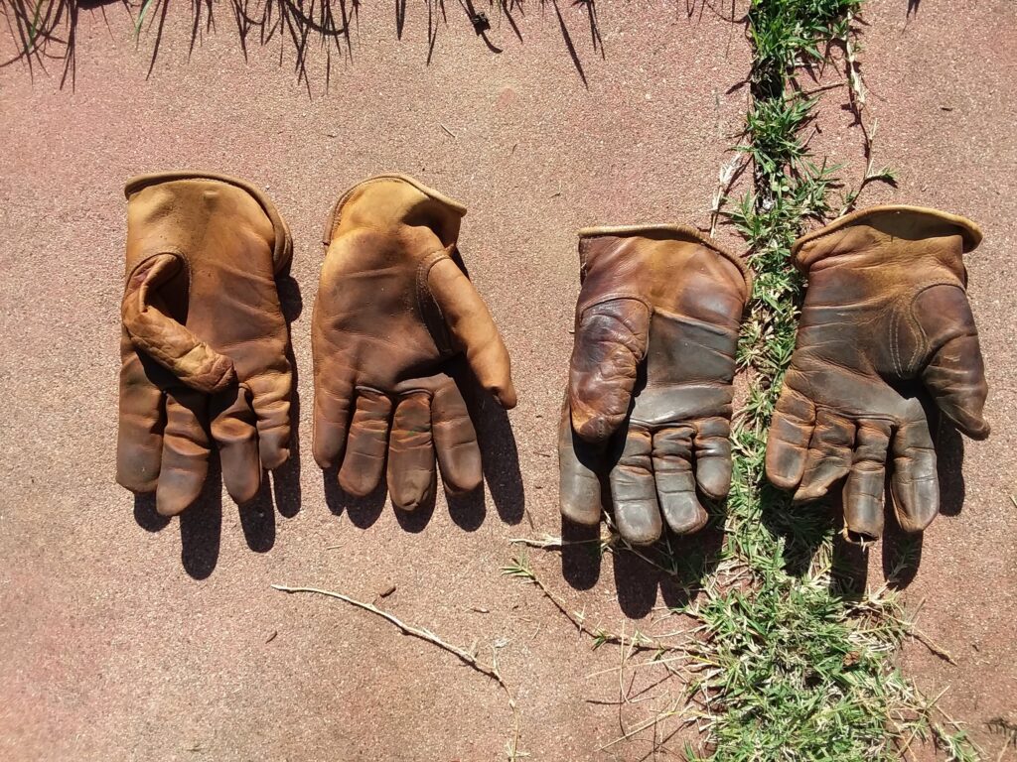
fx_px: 852
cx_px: 508
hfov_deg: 61.7
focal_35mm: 29
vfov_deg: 48.2
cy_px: 381
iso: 40
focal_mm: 2.47
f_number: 1.9
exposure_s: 1/999
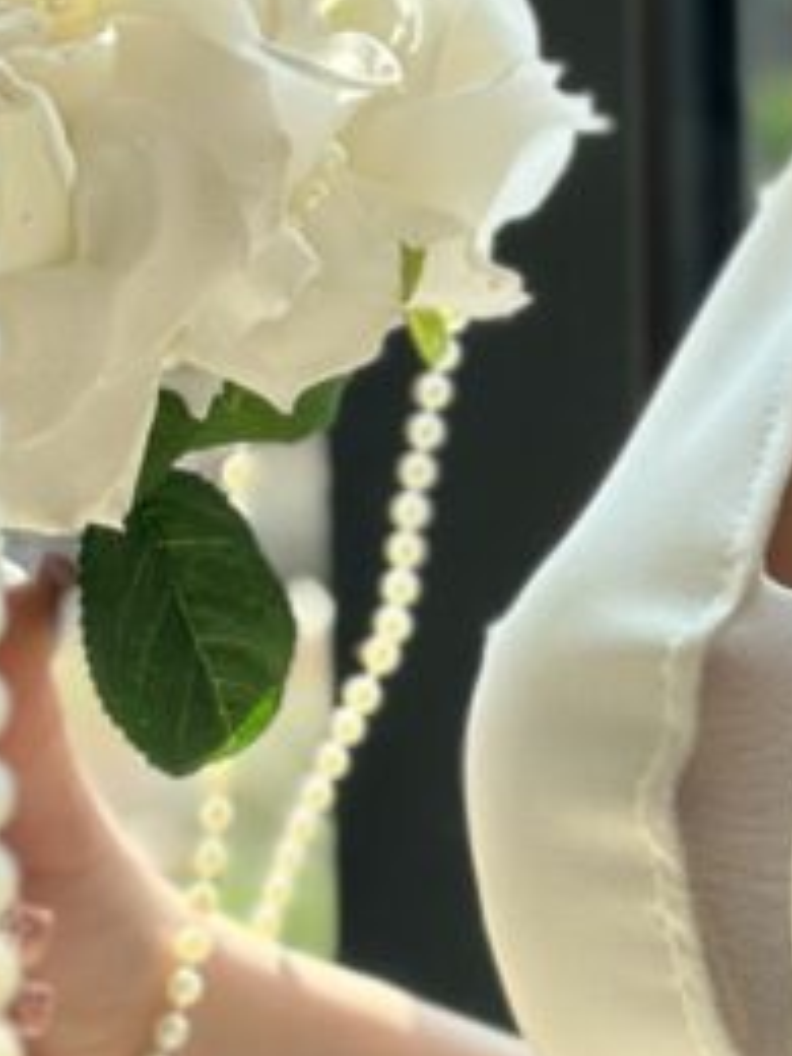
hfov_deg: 7.8
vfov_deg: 10.1
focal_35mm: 189
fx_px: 5766
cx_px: 812
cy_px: -552
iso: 80
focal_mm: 6.86
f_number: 1.78
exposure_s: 1/880
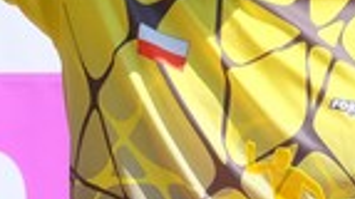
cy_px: 25
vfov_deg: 1.3
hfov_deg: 2.4
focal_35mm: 906
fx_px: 8517
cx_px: 238
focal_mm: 110.3
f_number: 4.5
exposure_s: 1/1000
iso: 1250
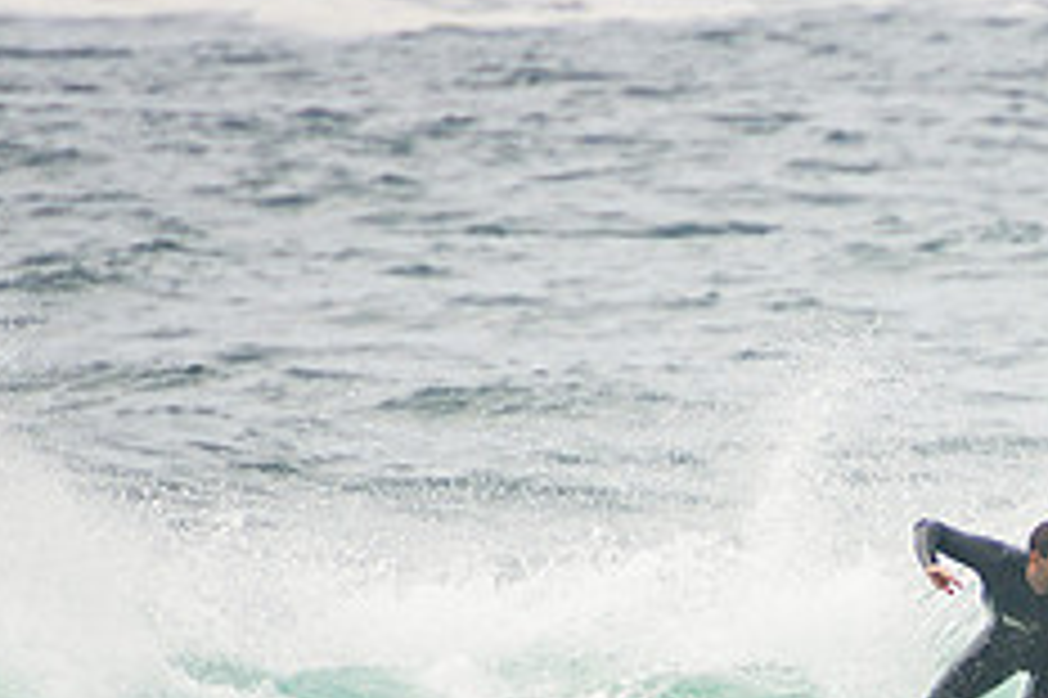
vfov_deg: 0.9
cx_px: 1241
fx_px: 43547
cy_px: 799
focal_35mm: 1497
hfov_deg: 1.4
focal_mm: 400
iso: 200
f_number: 5.6
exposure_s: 1/1250
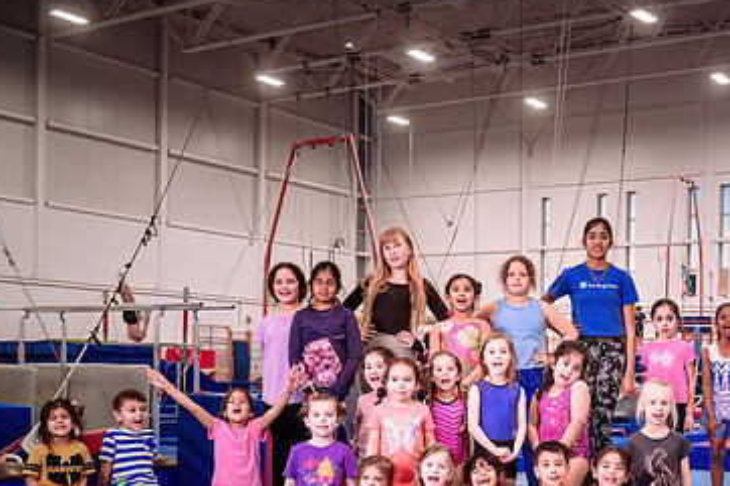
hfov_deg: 35.6
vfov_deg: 24.2
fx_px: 1115
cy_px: 390
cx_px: 526
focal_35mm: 55
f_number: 5.6
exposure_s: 1/200
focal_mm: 32
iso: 1600
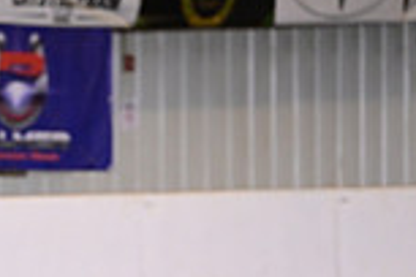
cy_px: 292
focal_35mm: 760
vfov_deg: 1.8
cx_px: -370
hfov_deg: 2.7
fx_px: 8782
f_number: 4
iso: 2000
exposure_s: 1/200
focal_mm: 200
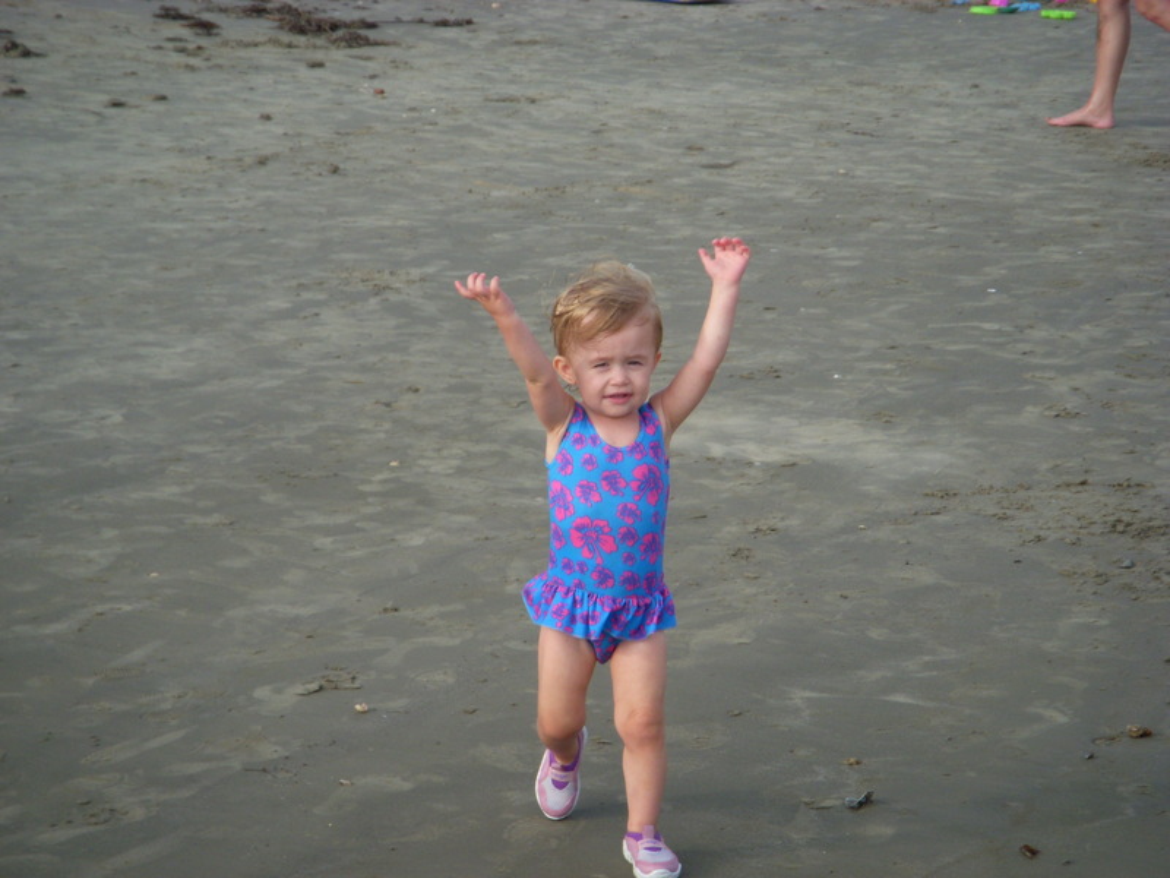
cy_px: 439
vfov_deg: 13.0
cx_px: 585
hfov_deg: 17.3
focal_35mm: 114
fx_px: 3853
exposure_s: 1/400
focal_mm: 18.9
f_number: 4.2
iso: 100
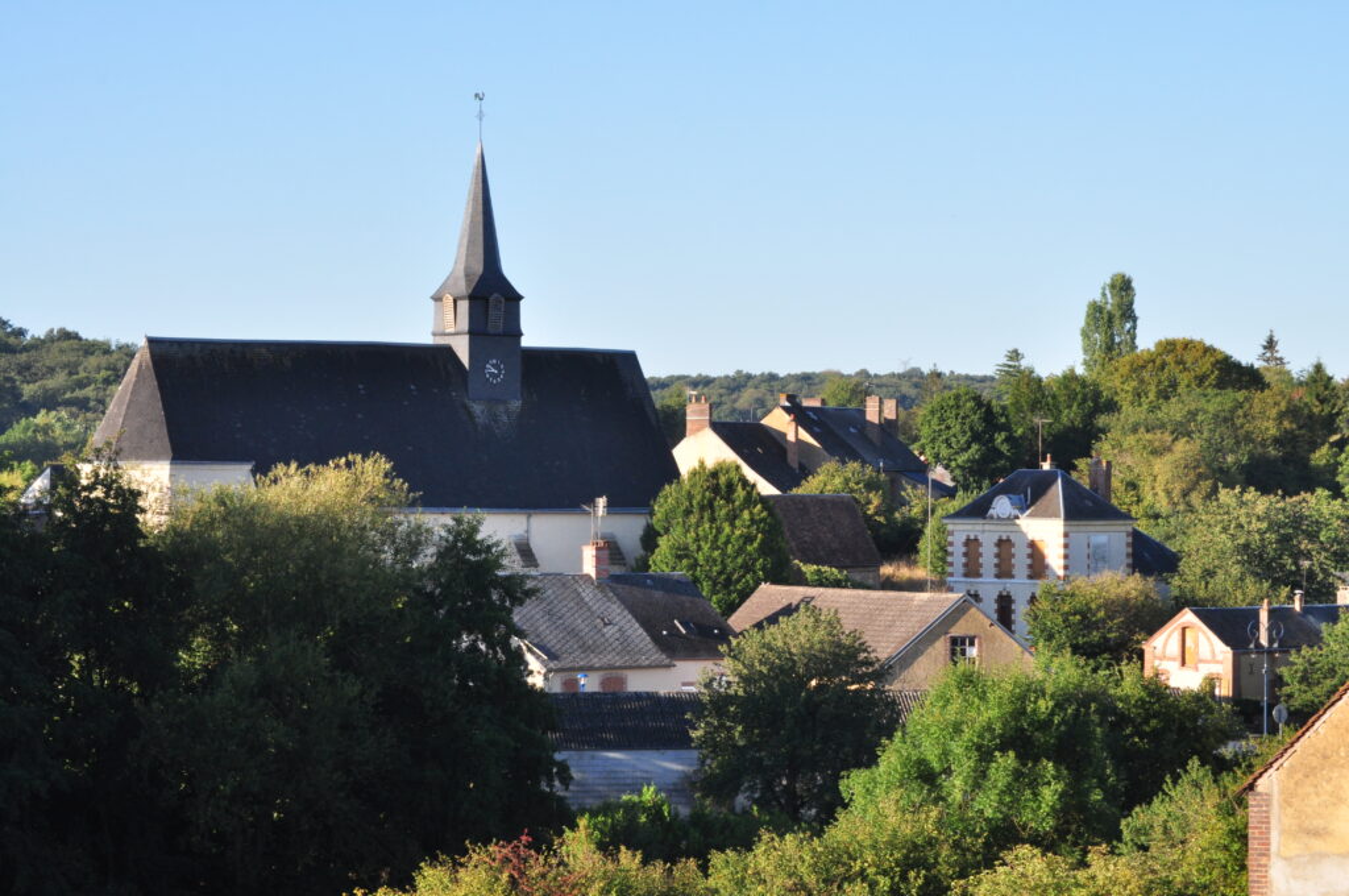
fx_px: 3930
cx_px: 674
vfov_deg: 13.0
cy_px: 448
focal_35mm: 105
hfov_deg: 19.5
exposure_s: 1/160
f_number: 14
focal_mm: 70
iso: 400
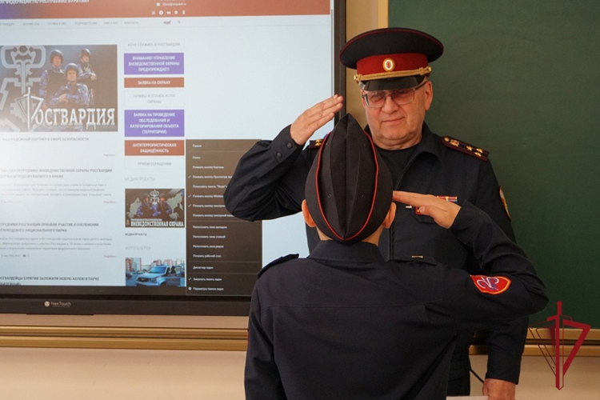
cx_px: 300
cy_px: 200
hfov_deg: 36.9
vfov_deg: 25.1
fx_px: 900
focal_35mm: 54
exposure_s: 1/160
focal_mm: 36
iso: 2500
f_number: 4.5
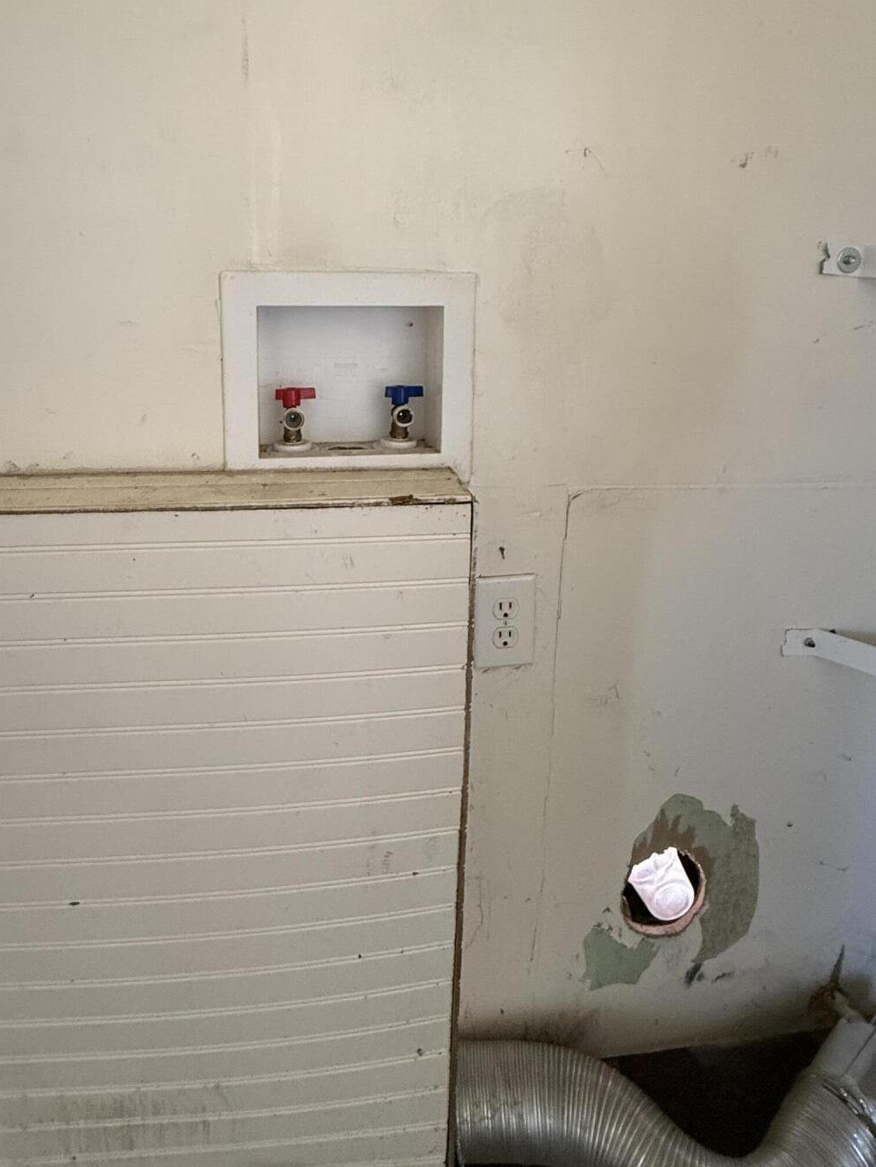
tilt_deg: -7.4
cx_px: 379
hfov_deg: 63.2
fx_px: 708
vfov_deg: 75.7
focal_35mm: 21
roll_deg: -0.6
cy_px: 359
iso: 400
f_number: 2.2
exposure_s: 1/60
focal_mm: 2.22
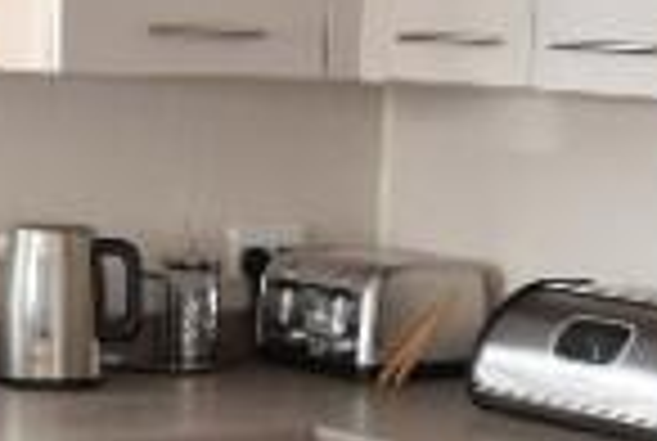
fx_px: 2496
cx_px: 220
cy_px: 398
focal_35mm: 136
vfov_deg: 10.0
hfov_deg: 15.0
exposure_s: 1/60
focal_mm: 13
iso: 200
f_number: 4
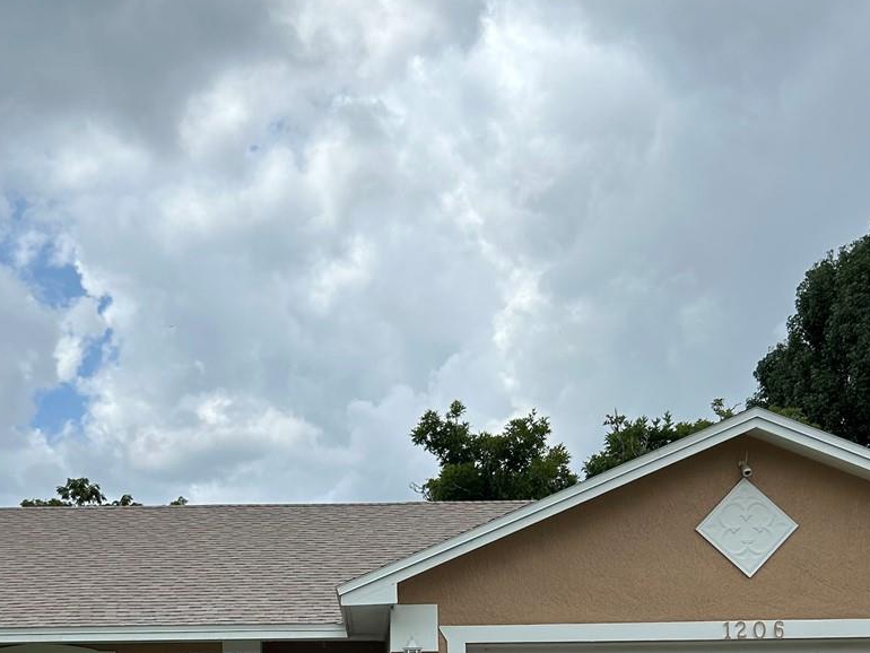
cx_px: 351
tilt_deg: +7.5
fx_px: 1358
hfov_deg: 35.4
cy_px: 595
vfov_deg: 26.1
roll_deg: +1.4
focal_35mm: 54
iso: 50
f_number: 1.5
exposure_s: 1/6579
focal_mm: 5.7
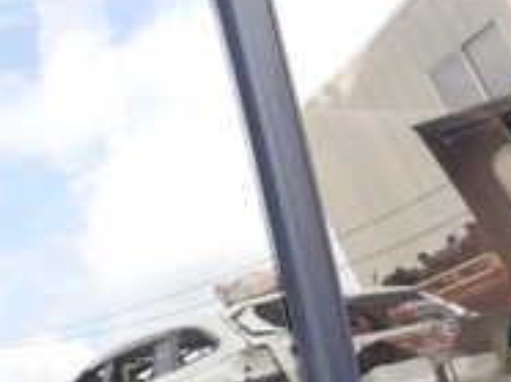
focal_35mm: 97
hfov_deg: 20.2
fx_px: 1430
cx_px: 319
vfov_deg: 14.5
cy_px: 517
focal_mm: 5.4
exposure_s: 1/160
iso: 100
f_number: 3.2
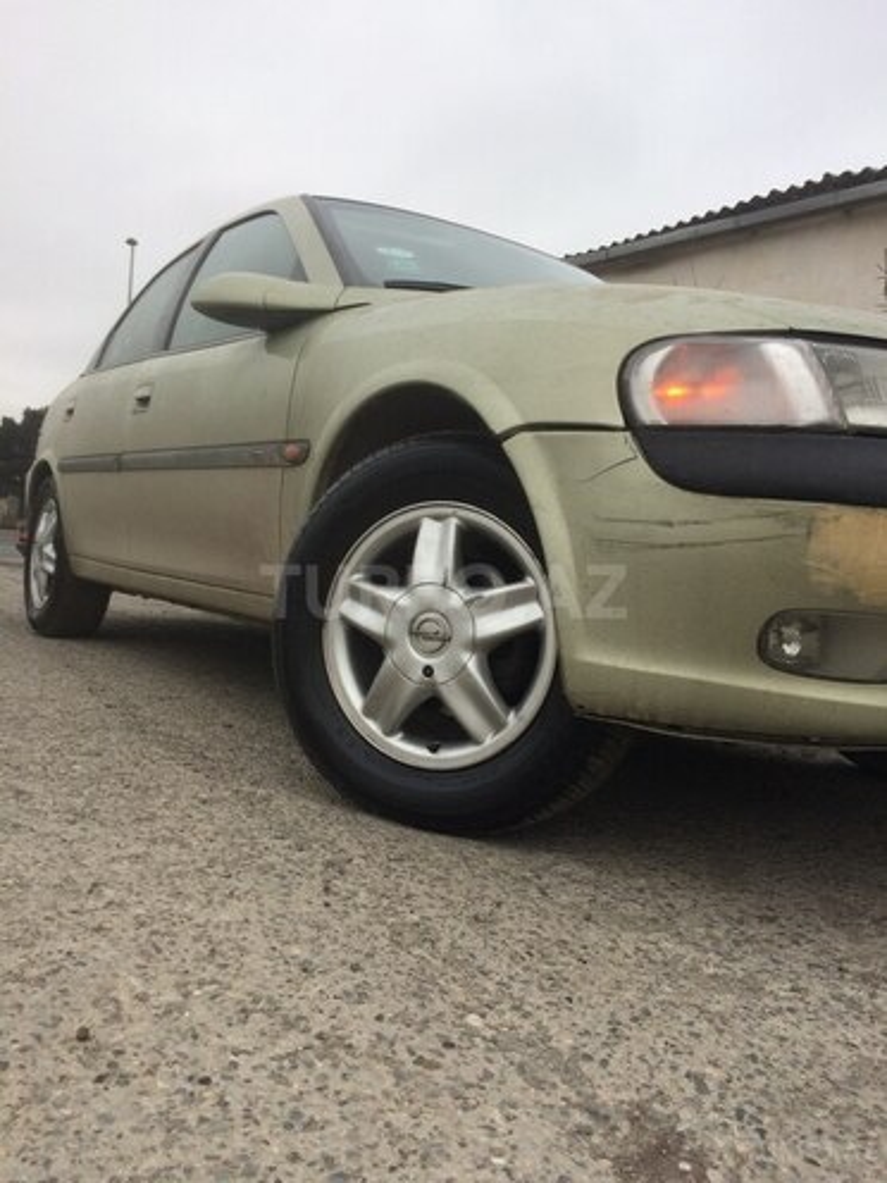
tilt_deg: -7.5
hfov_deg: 48.2
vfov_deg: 61.7
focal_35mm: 29
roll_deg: -3.1
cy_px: 592
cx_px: 444
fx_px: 991
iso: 32
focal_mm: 4.15
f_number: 2.2
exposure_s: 1/373
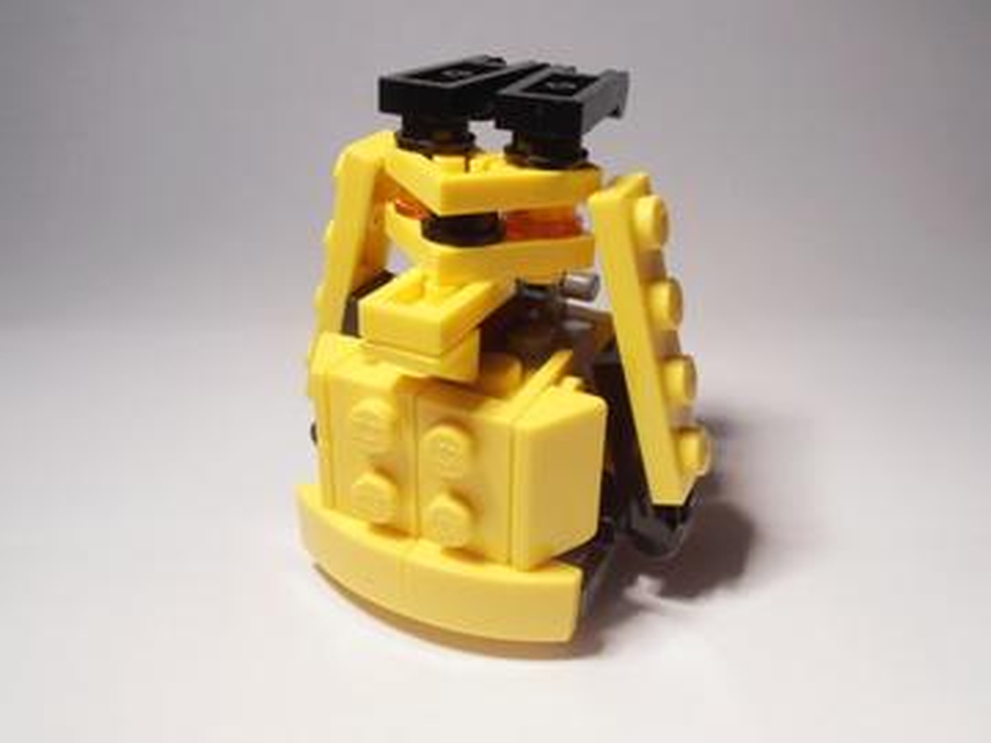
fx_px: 1059
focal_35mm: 37
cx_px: 496
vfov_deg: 38.7
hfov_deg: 50.1
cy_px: 372
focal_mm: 6.61
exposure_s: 1/100
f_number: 3.9
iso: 80
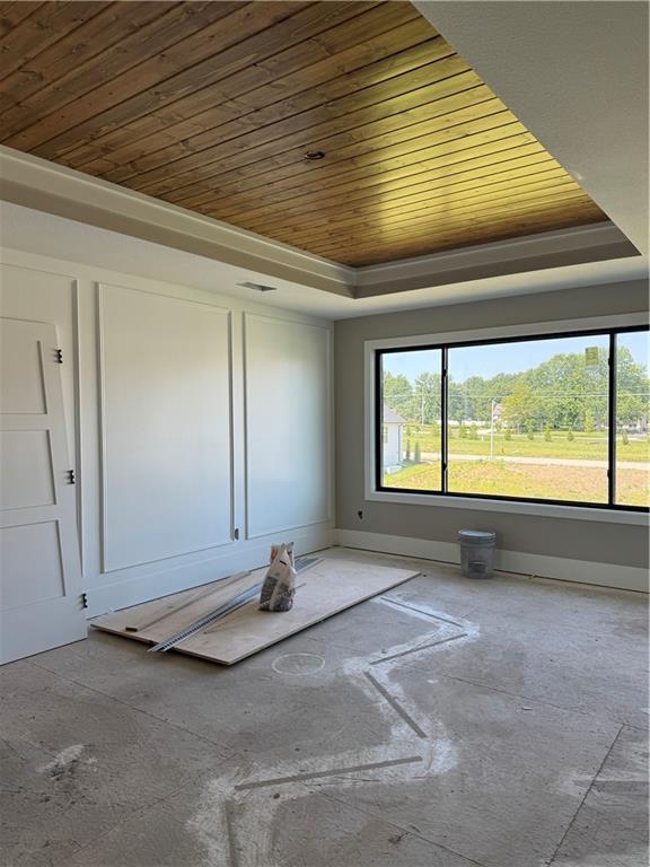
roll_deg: +1.2
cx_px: 325
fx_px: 601
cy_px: 434
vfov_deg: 71.6
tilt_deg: -1.5
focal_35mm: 24
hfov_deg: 56.8
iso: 80
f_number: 1.78
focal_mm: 6.76
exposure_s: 1/268
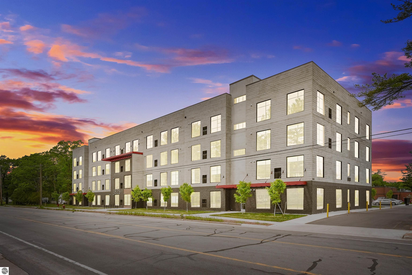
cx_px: 206
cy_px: 138
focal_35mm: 21
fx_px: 242
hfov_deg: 80.9
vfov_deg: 59.3
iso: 500
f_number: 11
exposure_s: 1/1600
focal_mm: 21.1
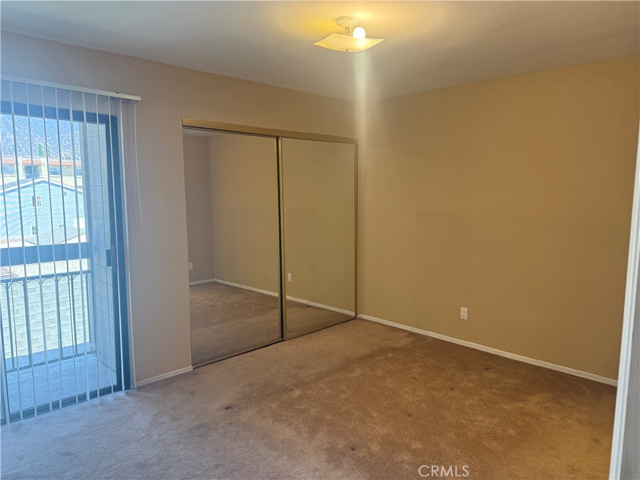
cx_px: 320
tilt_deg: -4.5
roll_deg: -0.7
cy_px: 240
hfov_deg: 71.6
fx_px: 444
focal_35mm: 24
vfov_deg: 56.8
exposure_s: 1/166
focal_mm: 6.76
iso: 200
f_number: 1.78
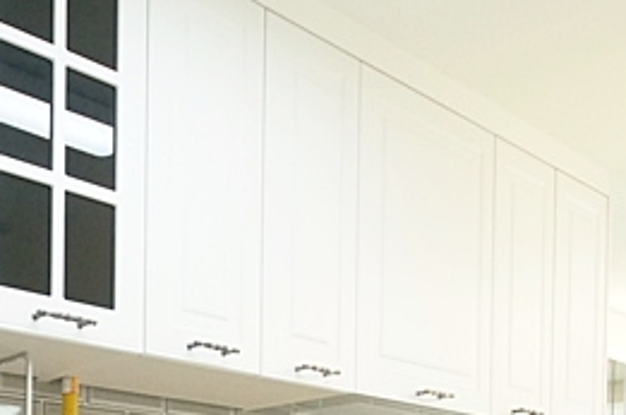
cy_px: 537
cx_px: -10
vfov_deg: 25.2
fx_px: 798
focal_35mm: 46
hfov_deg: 37.8
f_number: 5.6
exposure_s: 1/160
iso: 1600
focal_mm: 10
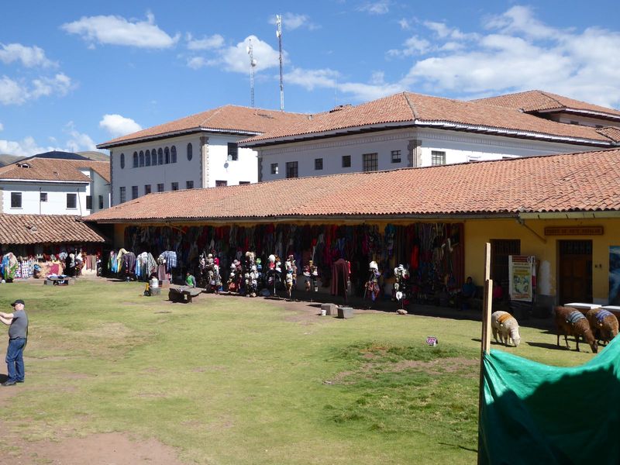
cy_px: 232
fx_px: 824
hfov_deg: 41.2
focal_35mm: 46
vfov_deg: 31.5
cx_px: 310
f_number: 3.9
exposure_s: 1/640
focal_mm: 7.8
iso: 80
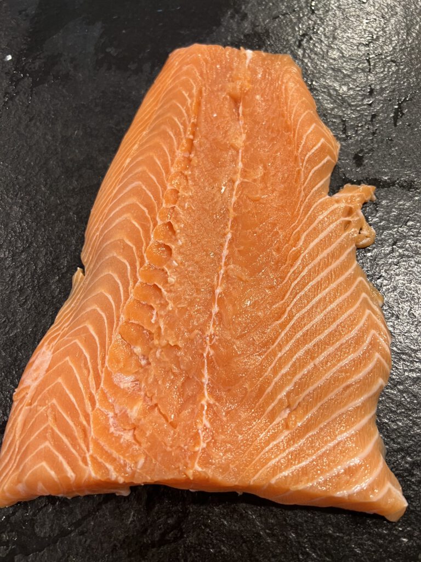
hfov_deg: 53.1
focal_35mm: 26
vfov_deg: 67.3
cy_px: 281
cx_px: 210
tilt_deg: -68.3
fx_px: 422
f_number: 1.5
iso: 100
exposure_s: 1/50
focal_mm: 5.7
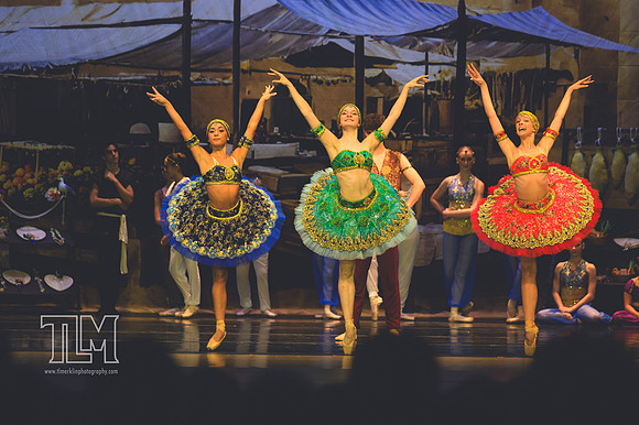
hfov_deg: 11.0
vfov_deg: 7.3
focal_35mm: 187
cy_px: 212
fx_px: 3317
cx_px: 320
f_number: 2.8
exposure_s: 1/500
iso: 900
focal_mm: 125
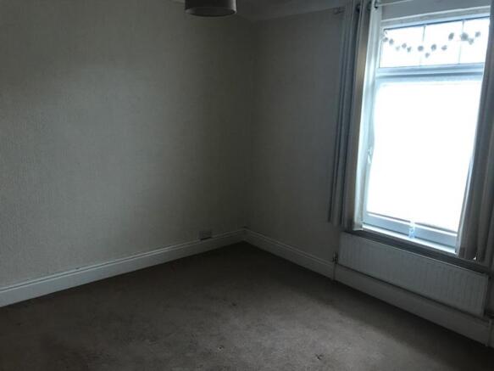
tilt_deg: -11.2
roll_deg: -0.8
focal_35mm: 28
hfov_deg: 63.5
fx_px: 400
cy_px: 186
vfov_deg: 49.7
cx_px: 247
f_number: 1.8
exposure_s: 1/20
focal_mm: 3.99
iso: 40
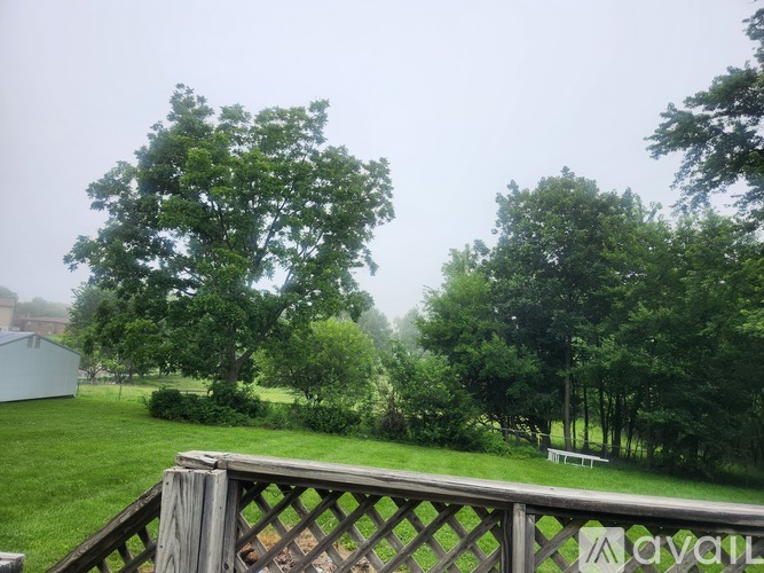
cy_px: 286
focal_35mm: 23
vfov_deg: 58.9
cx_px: 382
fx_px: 508
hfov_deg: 73.9
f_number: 1.8
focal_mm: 5.54
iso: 25
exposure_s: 1/1047
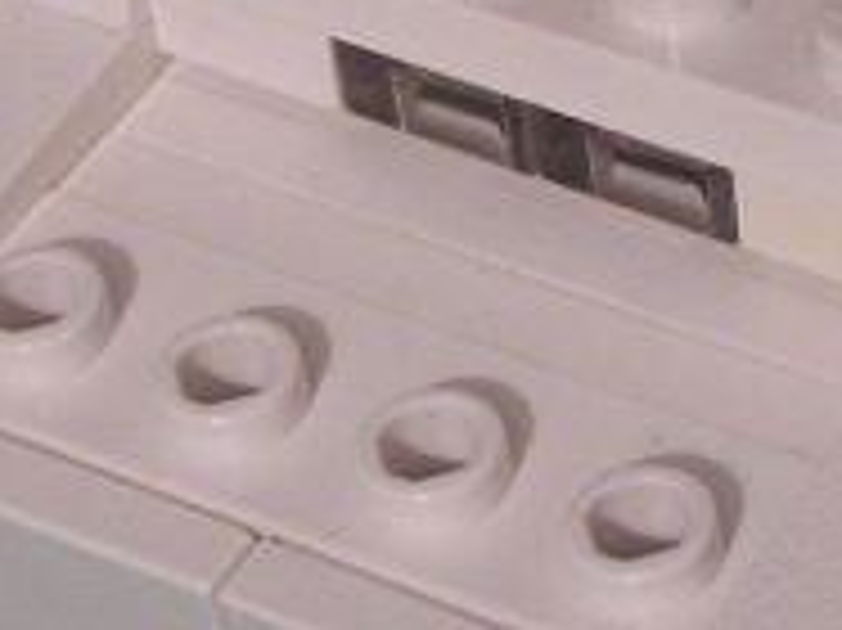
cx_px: 716
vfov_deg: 6.0
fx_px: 6004
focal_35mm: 247
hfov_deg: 8.0
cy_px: 274
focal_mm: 10.9
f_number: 3.7
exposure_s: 1/2.2
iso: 400
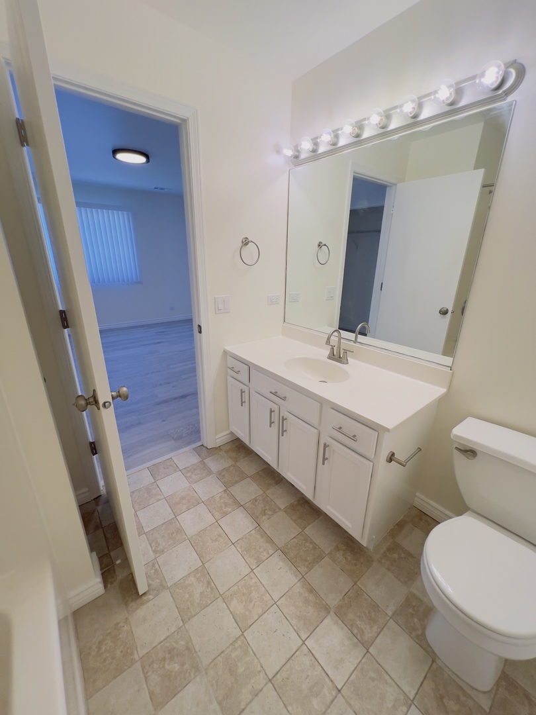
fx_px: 268
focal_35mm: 13
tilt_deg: -18.4
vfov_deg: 106.2
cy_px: 358
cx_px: 268
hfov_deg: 89.9
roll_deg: -0.5
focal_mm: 1.57
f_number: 1.8
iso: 64
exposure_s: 1/120
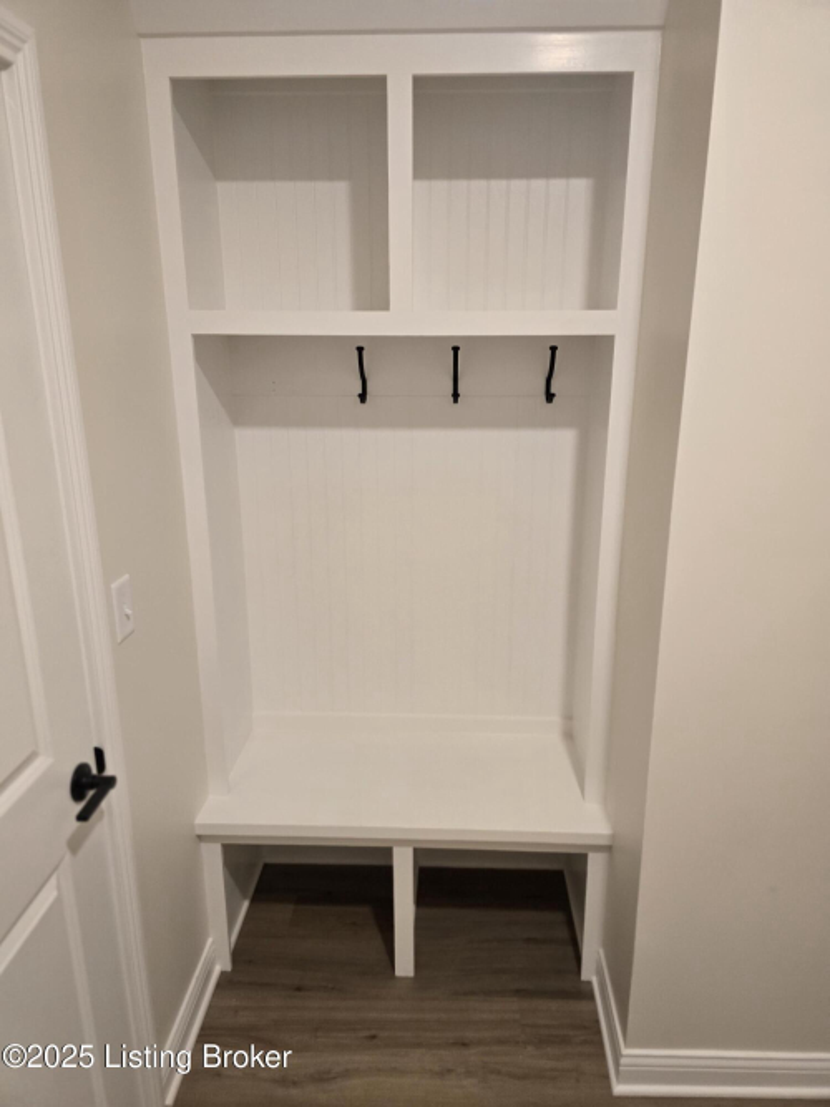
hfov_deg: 58.9
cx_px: 415
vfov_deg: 73.9
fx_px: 736
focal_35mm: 23
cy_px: 554
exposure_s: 1/120
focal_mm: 6.3
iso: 400
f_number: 1.7
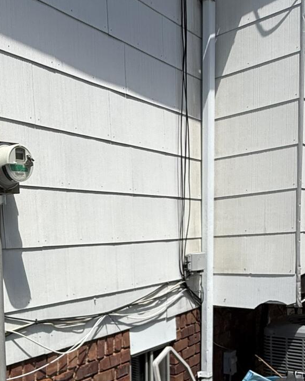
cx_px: -4
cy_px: 299
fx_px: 429
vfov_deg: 45.7
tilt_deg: -7.8
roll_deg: +3.9
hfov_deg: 35.3
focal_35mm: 38
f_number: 2.2
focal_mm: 2.22
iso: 50
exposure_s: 1/3125
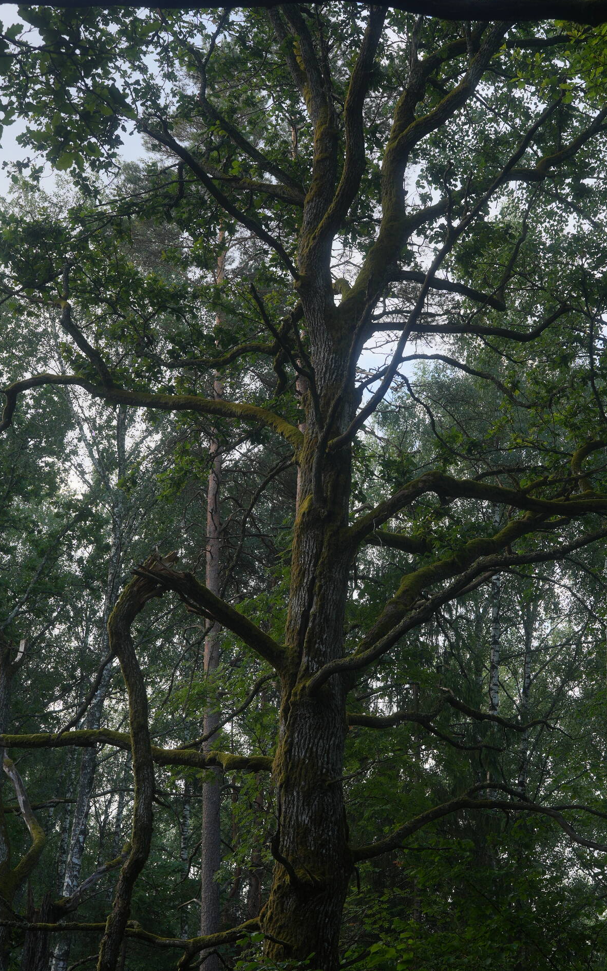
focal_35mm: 69
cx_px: 385
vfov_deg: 29.8
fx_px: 1826
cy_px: 504
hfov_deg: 18.8
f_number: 6.3
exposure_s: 1/50
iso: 100
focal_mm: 50
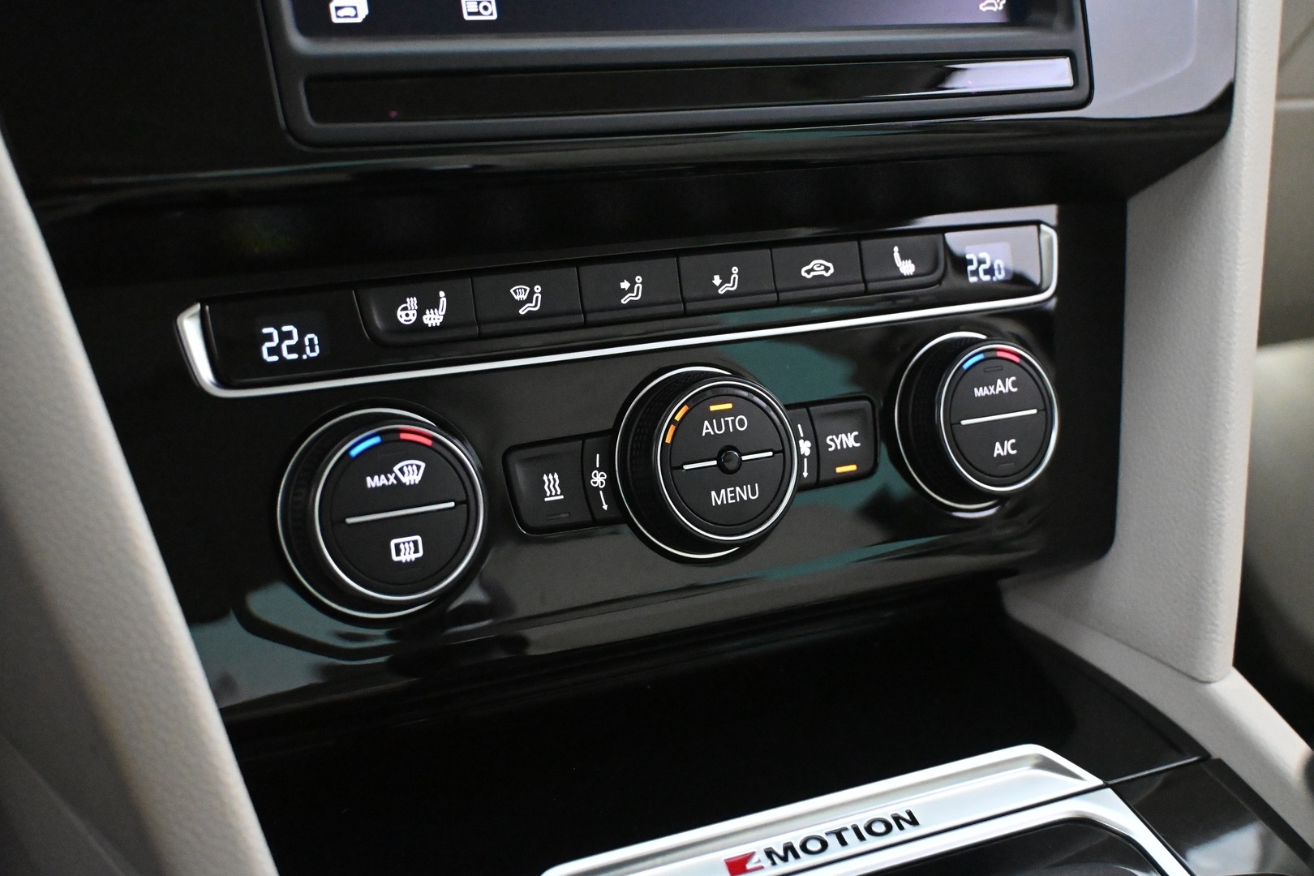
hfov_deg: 45.0
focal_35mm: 44
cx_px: 657
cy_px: 438
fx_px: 1588
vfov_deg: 30.8
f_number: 4.8
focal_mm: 29
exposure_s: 1/60
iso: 10000
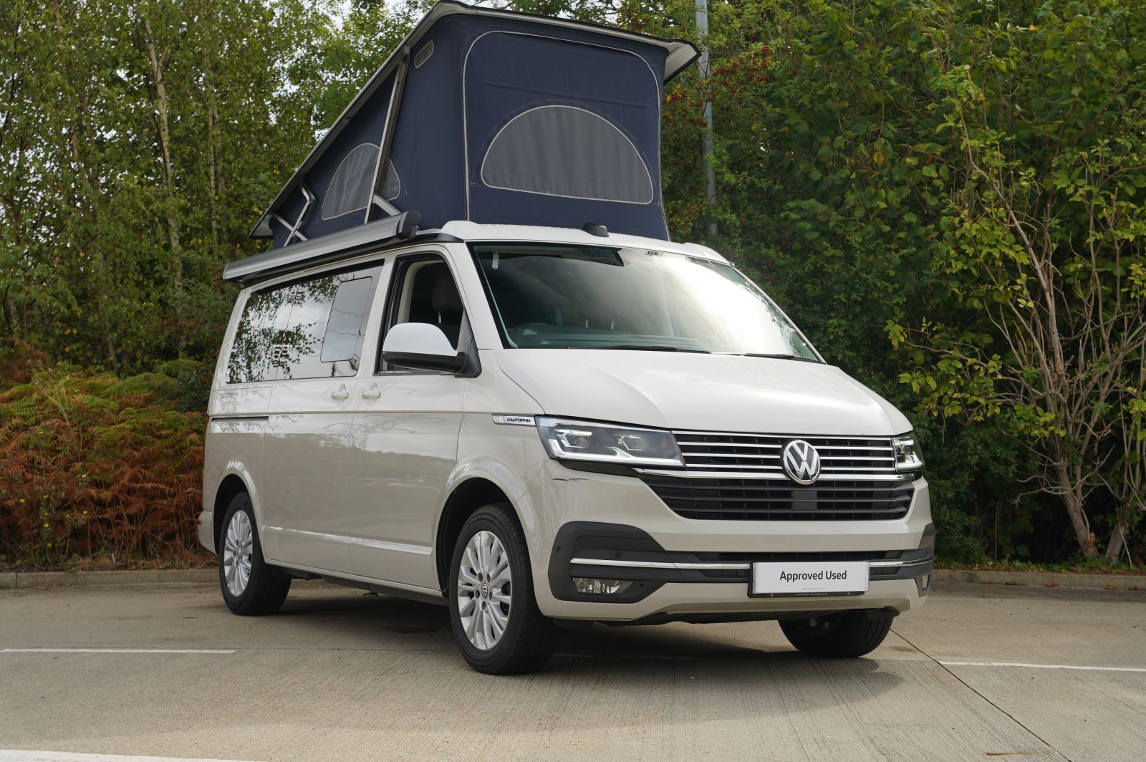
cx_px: 573
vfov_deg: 25.6
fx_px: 1676
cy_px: 381
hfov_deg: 37.7
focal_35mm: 53
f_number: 5.6
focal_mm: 52.7
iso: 100
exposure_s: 1/160
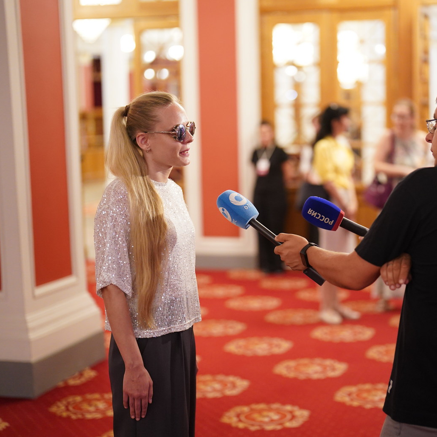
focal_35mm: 66
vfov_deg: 26.1
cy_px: 223
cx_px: 304
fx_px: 943
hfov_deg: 25.9
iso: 2000
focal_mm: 50
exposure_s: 1/320
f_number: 1.2
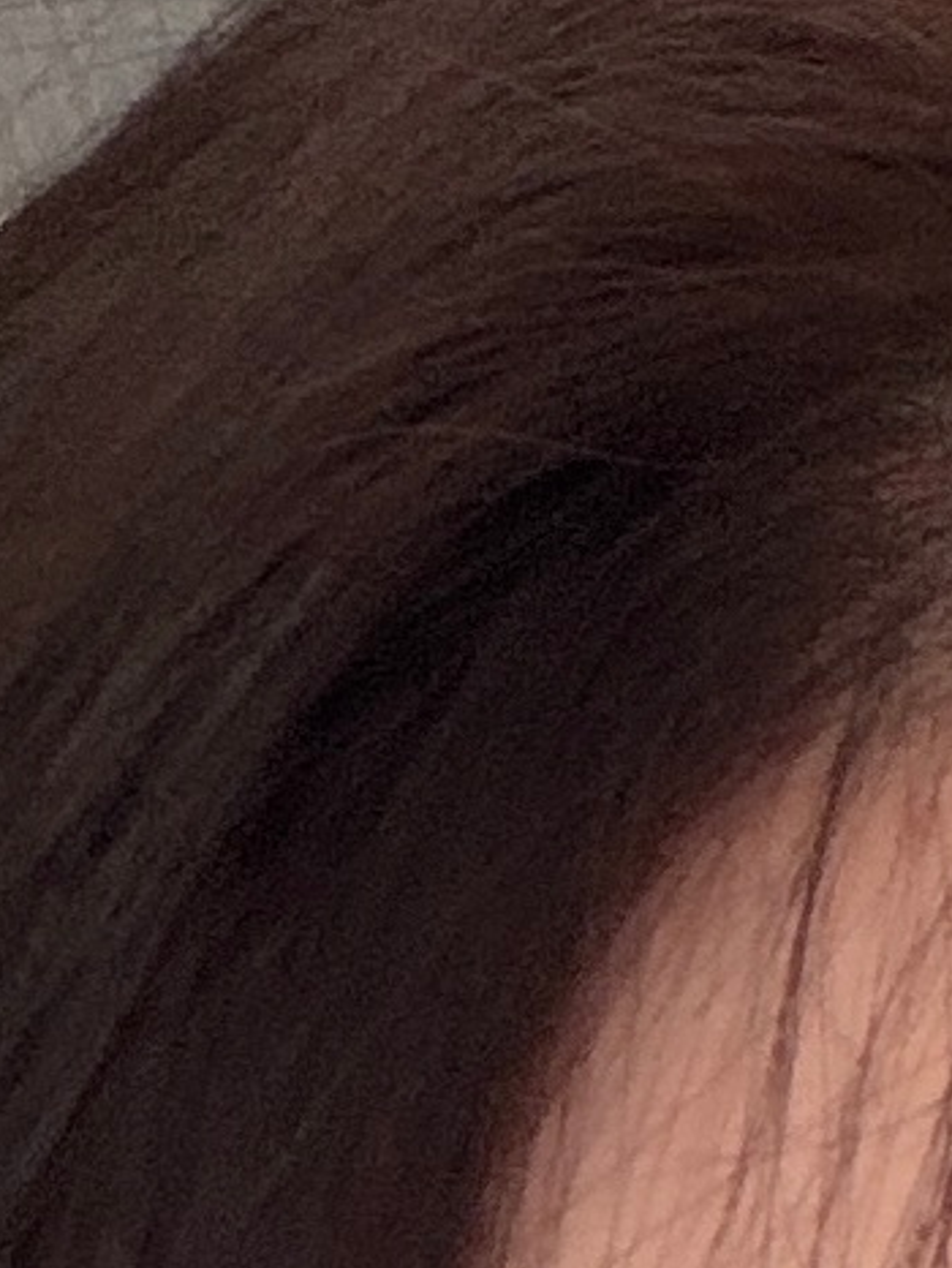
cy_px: 3053
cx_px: 1306
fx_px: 5569
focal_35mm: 152
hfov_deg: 9.6
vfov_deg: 11.0
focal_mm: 2.71
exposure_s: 1/60
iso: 125
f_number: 1.9
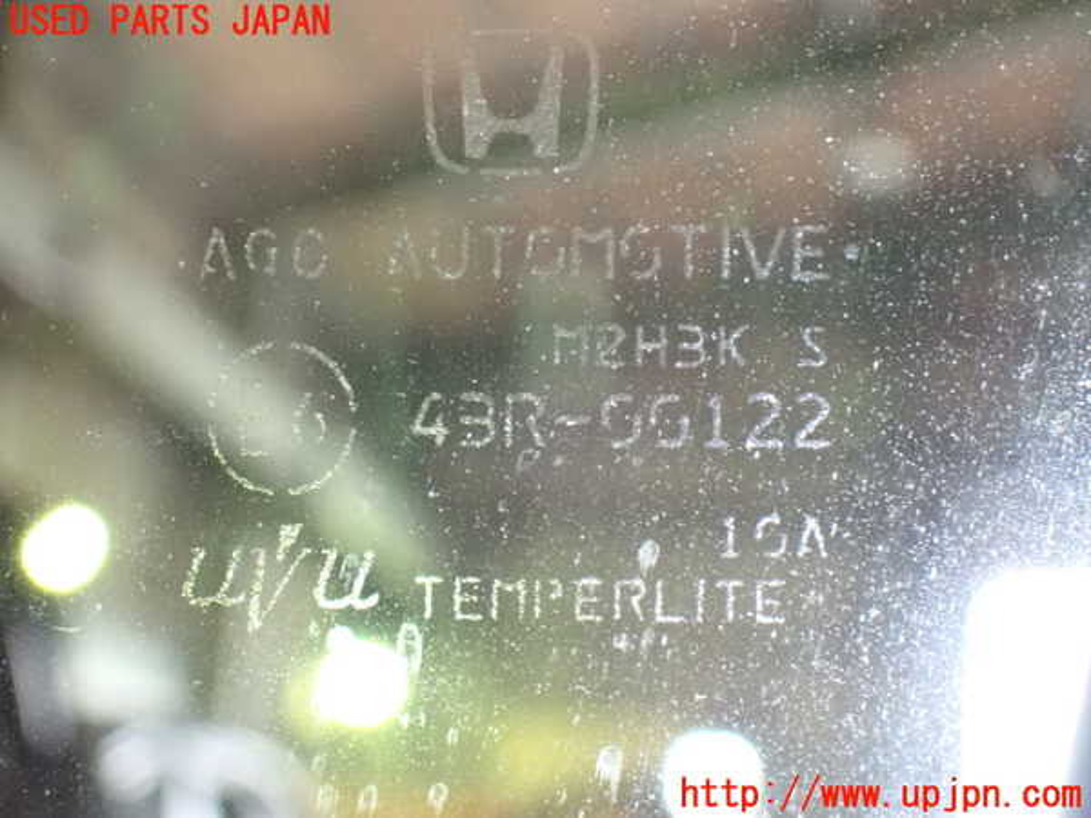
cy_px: 409
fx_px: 2963
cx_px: 546
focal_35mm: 94
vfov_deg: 15.7
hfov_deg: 20.9
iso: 1600
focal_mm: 16.79
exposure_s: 1/20
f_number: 4.7
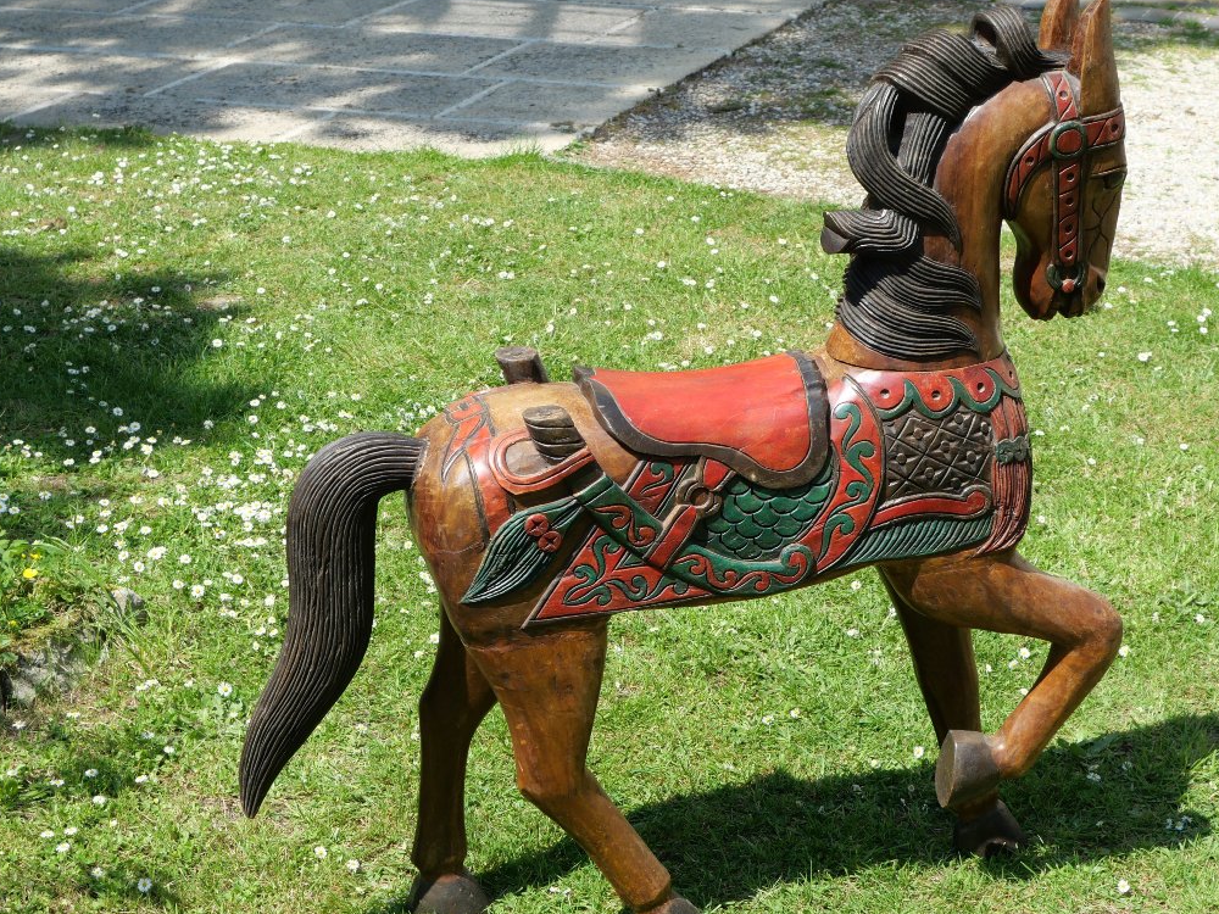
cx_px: 674
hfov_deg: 27.0
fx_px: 2535
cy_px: 459
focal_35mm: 72
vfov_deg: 20.4
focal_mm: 30
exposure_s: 1/400
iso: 200
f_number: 6.3
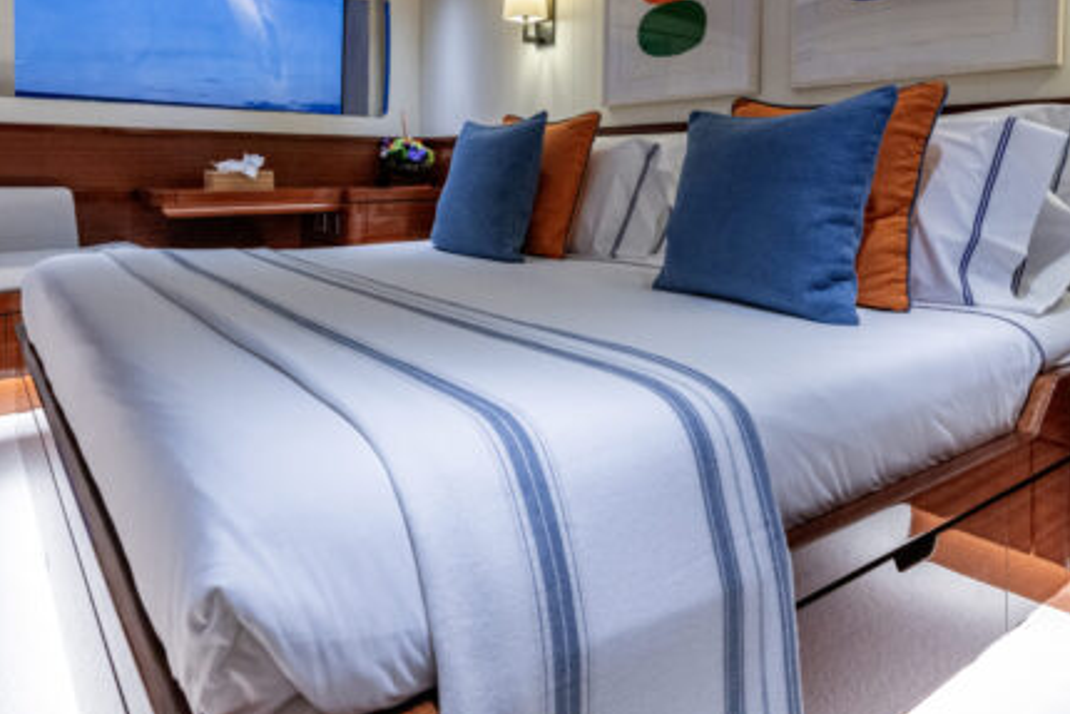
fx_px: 743
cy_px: 214
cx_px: 433
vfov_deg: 50.0
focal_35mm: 25
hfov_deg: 70.8
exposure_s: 1/30
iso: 320
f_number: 8
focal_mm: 14
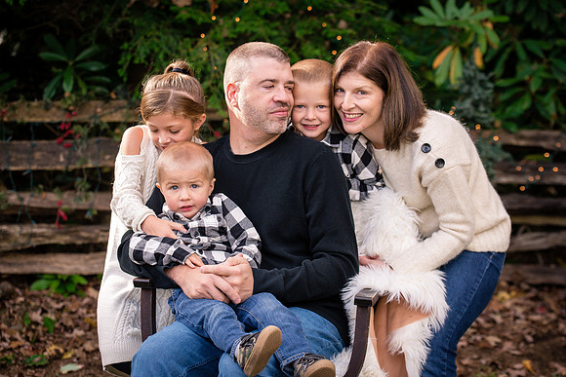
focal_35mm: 94
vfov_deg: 14.6
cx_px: 280
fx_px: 1474
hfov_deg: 21.7
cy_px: 193
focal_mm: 86
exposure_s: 1/1000
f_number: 3.5
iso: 400
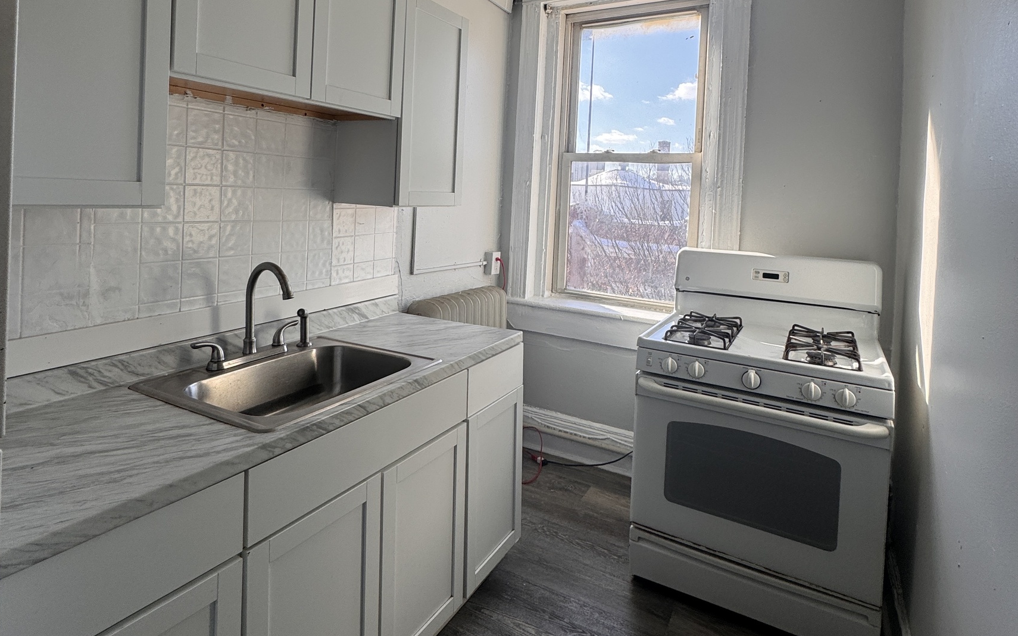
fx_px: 555
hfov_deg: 85.1
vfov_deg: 58.1
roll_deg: -2.4
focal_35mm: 20
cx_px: 507
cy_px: 206
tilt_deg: -0.8
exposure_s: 1/381
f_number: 2.2
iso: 40
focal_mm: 2.22
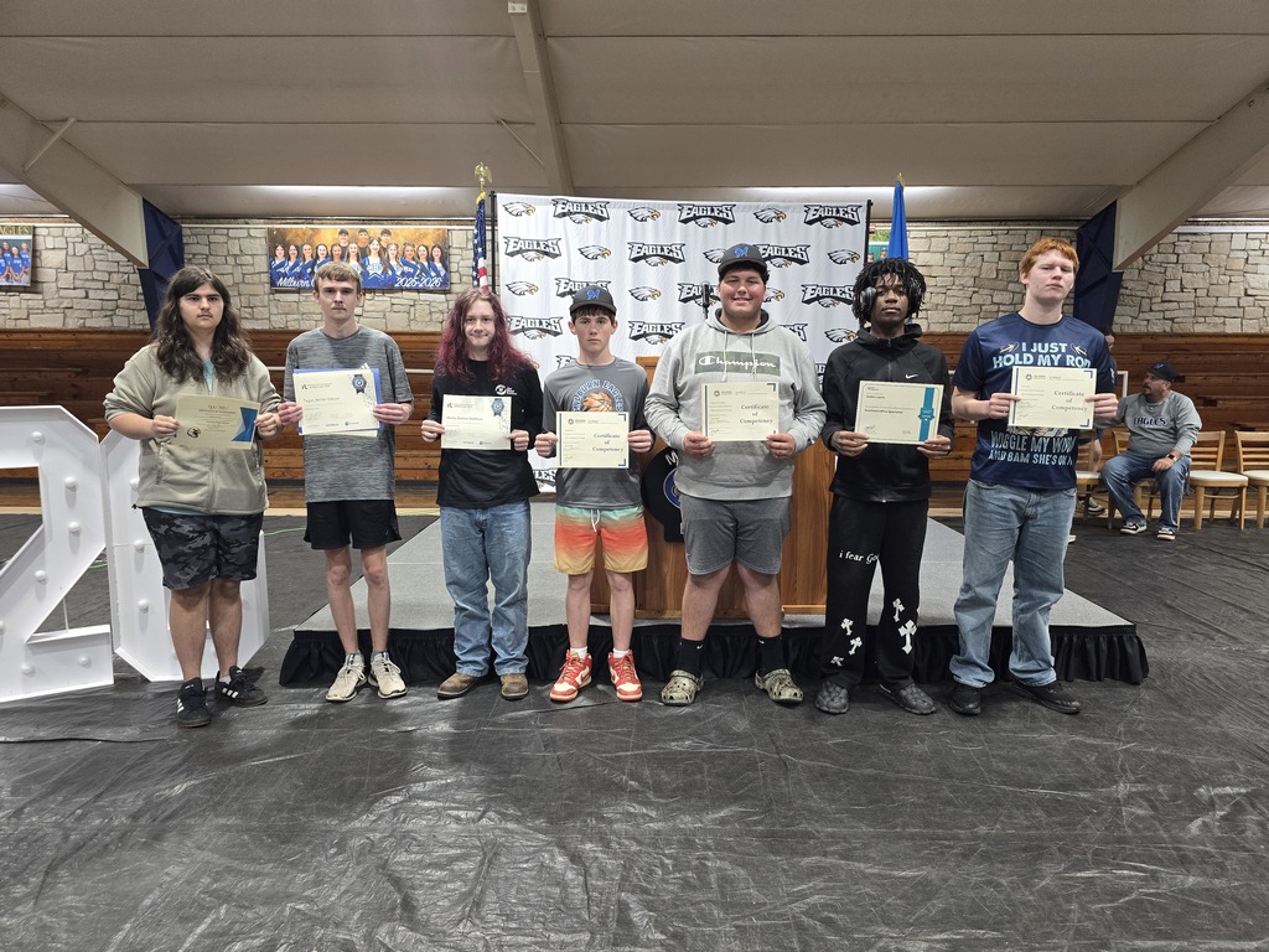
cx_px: 634
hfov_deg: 73.9
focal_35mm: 23
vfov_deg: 58.9
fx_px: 843
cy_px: 476
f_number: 1.7
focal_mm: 6.3
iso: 320
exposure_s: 1/120
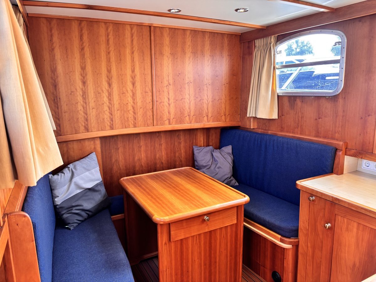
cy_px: 141
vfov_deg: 53.1
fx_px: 282
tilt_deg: -11.3
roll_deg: +0.2
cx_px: 188
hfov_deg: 67.3
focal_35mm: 26
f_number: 1.6
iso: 125
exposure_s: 1/68
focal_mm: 5.96
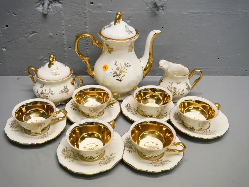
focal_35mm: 40
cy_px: 94
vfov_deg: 36.0
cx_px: 124
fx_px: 288
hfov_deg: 46.8
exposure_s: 1/250
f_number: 5
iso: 3200
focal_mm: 20
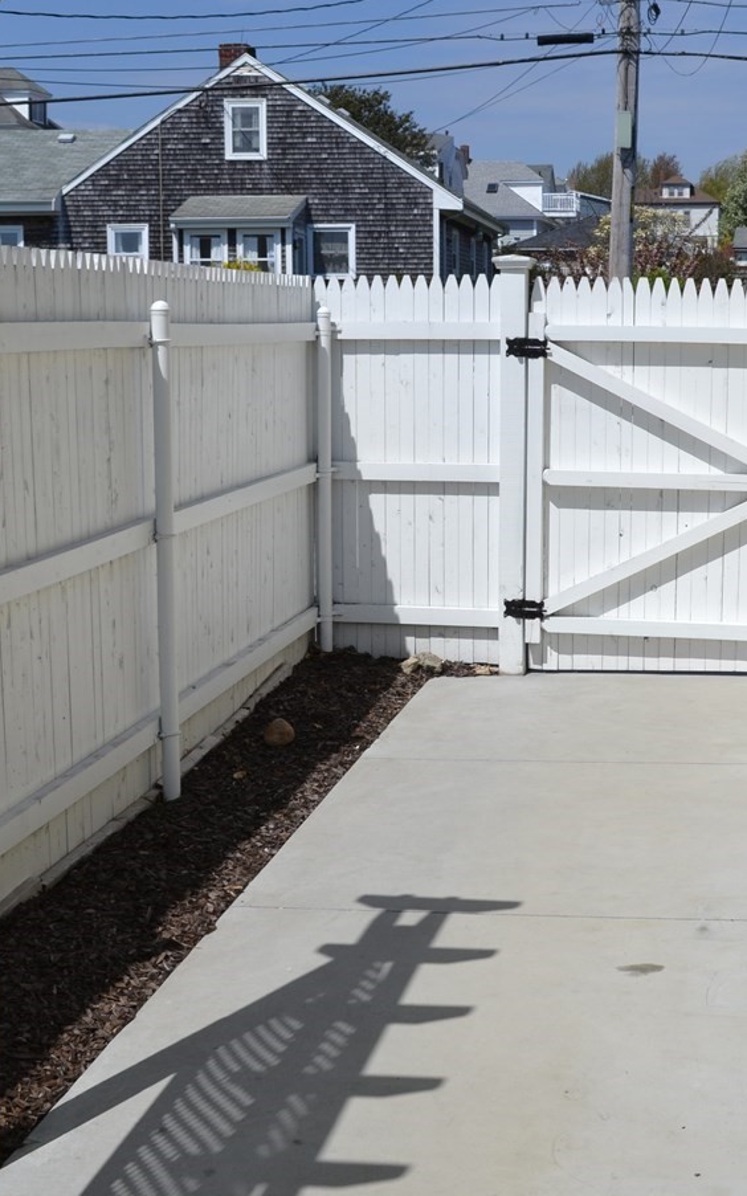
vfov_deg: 38.9
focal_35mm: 52
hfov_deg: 24.6
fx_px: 1695
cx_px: 539
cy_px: 571
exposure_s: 1/320
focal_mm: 20
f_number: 9
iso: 100
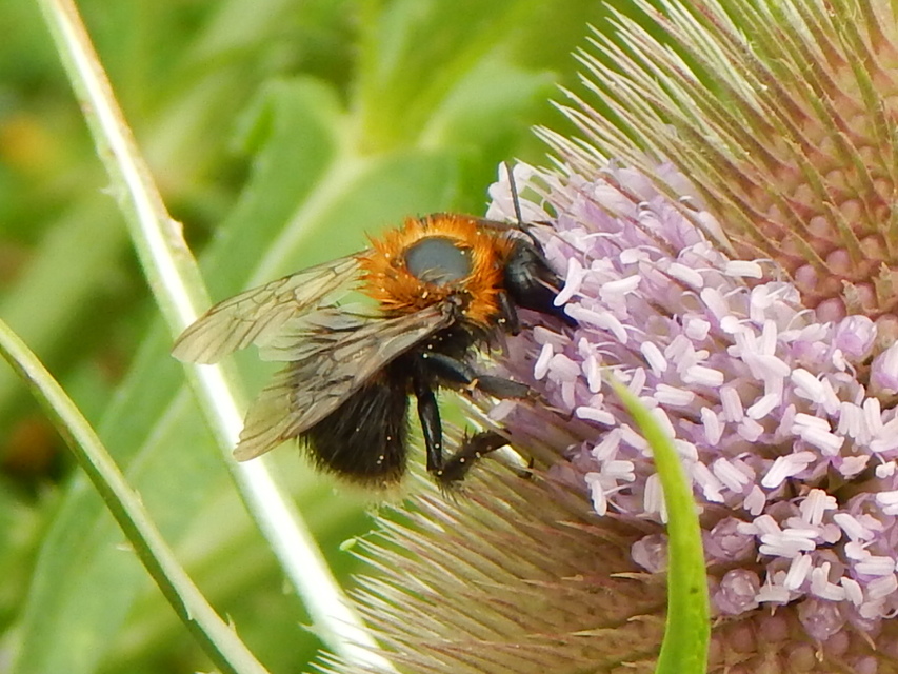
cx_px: 449
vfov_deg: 17.4
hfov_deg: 23.0
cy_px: 337
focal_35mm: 85
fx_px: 2205
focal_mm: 15.3
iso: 125
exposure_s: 1/200
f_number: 4.3
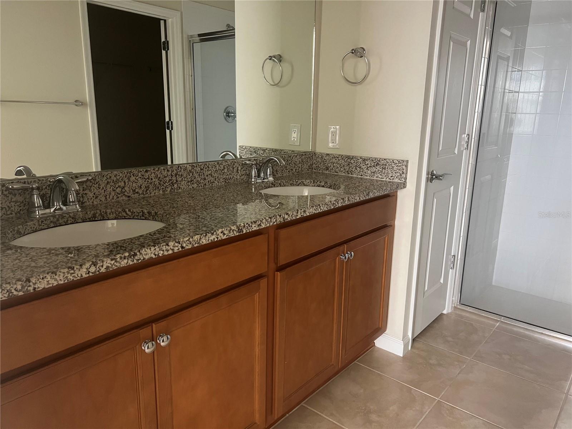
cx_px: 286
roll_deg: -1.7
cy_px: 214
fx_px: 430
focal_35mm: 26
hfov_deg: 67.3
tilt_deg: -14.1
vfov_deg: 53.1
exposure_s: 1/60
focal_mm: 5.7
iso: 250
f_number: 1.5
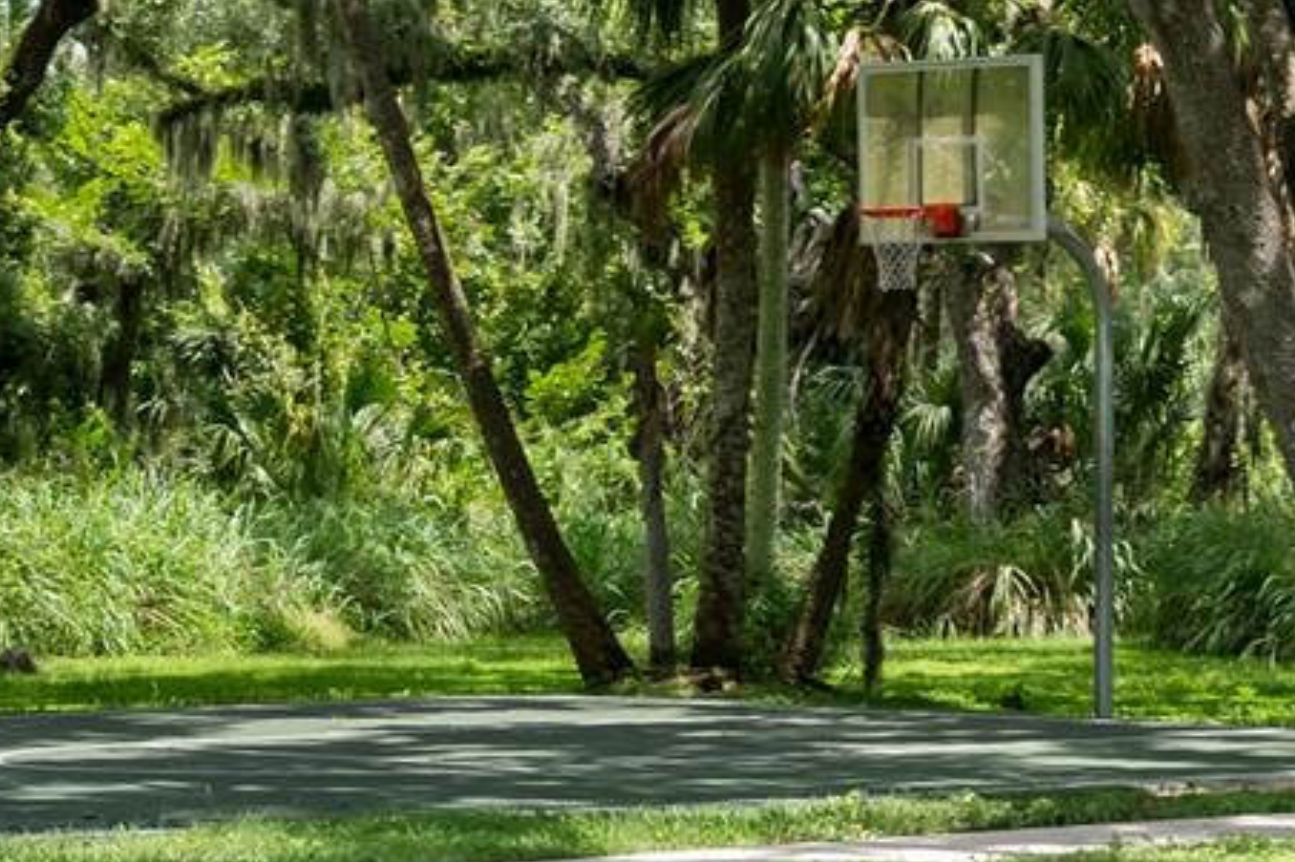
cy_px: 432
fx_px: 6113
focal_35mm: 170
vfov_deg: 8.1
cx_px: 334
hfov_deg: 12.1
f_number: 6.7
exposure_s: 1/125
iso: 160
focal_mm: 64
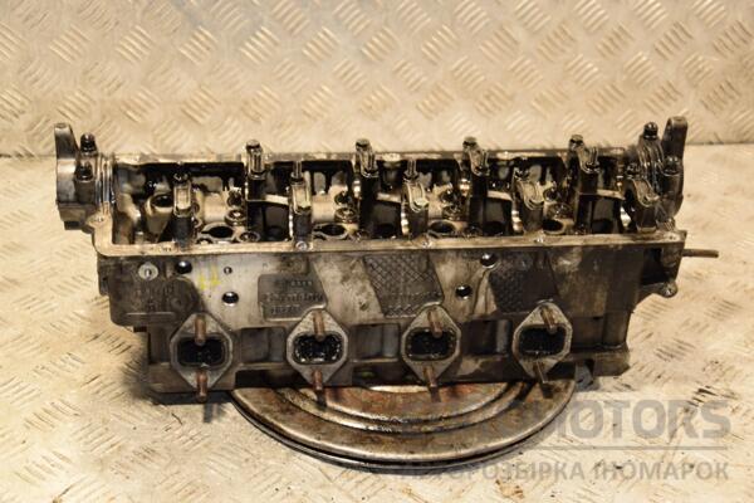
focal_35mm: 68
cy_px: 252
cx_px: 377
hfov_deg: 29.9
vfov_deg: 20.2
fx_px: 1414
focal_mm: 45
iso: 800
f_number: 4.8
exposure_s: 1/125
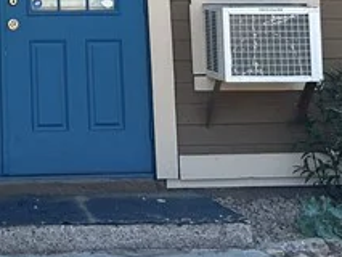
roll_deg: +1.6
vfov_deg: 10.9
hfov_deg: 15.3
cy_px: -238
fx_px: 1236
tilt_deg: +10.8
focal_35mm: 125
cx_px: -55
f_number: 1.5
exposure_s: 1/1449
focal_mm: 5.7
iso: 50
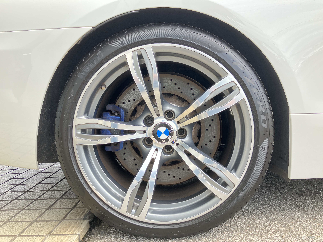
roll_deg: +2.4
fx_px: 261
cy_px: 121
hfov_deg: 63.4
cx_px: 162
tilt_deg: -4.9
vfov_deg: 49.7
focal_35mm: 28
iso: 40
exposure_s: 1/172
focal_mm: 3.99
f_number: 1.8
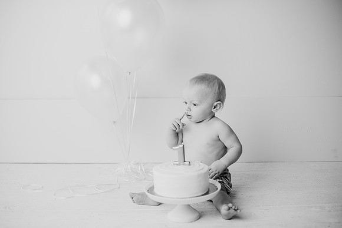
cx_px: 167
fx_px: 495
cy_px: 114
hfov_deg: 38.1
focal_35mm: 52
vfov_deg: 25.9
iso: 100
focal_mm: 50
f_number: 2.5
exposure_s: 1/160
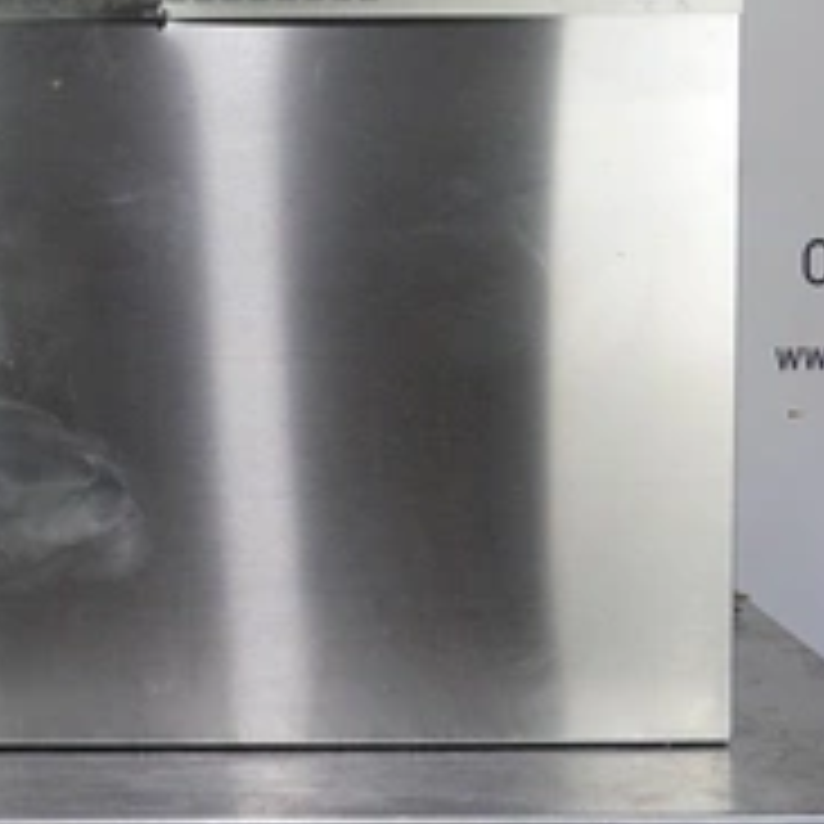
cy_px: 270
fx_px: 1697
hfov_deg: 26.8
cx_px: 167
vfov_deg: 27.1
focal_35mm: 63
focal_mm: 12.51
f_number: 10
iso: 1250
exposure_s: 1/40
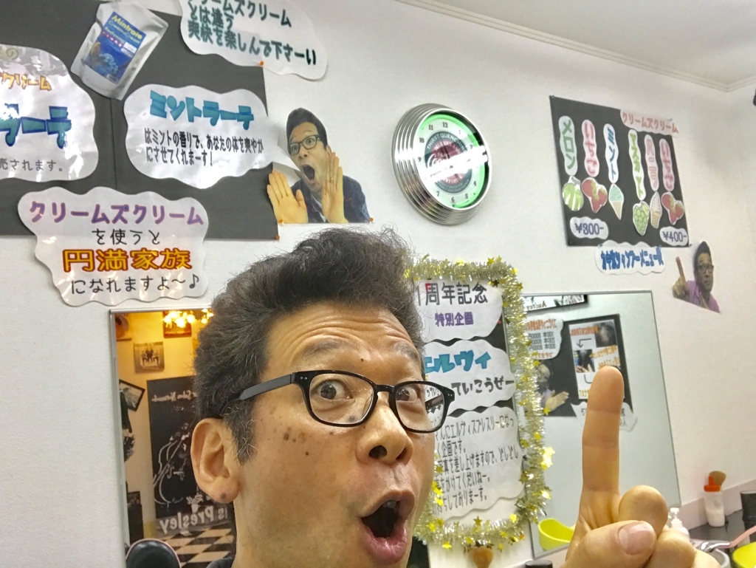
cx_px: 378
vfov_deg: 44.2
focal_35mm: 32
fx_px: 699
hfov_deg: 56.8
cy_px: 284
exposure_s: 1/30
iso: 32
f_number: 2.2
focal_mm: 2.87
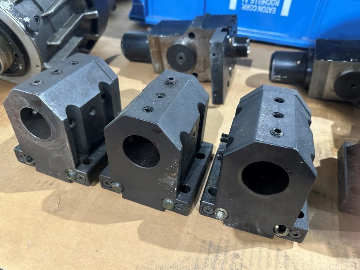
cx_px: 178
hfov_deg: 69.4
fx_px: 260
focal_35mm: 25
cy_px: 140
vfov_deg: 54.9
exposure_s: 1/40
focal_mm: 6.86
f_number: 1.78
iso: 640
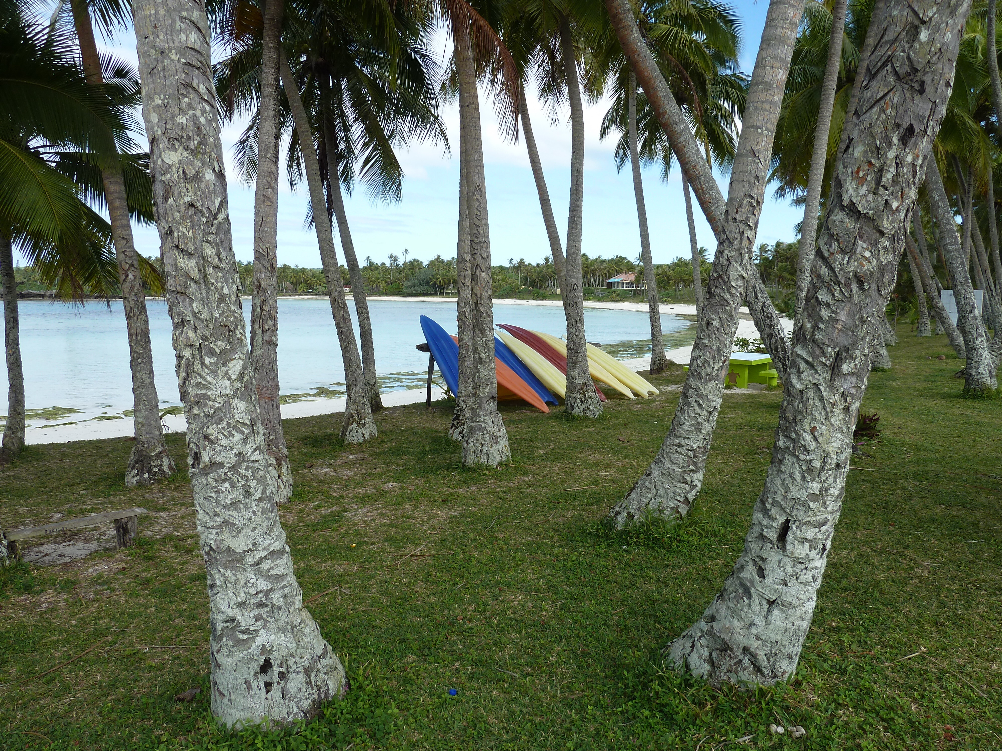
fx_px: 724
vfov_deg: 54.9
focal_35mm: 25
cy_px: 376
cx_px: 501
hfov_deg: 69.4
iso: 80
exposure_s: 1/320
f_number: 4
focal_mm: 4.1
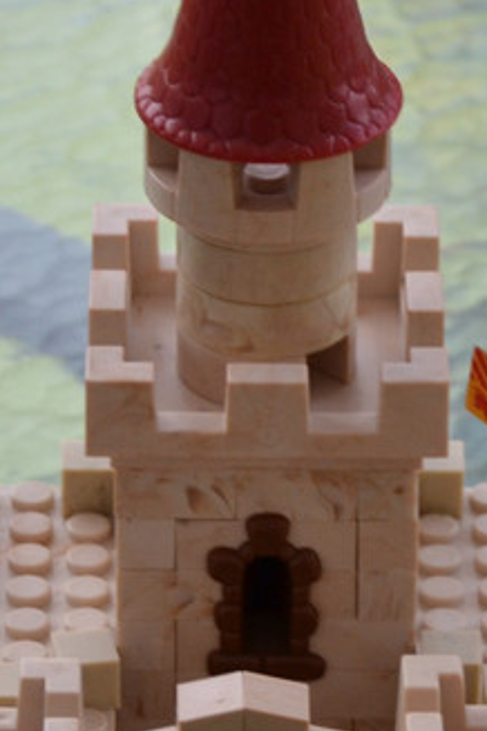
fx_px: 5133
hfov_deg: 5.4
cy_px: 514
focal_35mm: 253
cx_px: 322
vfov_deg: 8.1
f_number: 5.3
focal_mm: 46
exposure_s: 1/60
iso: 500
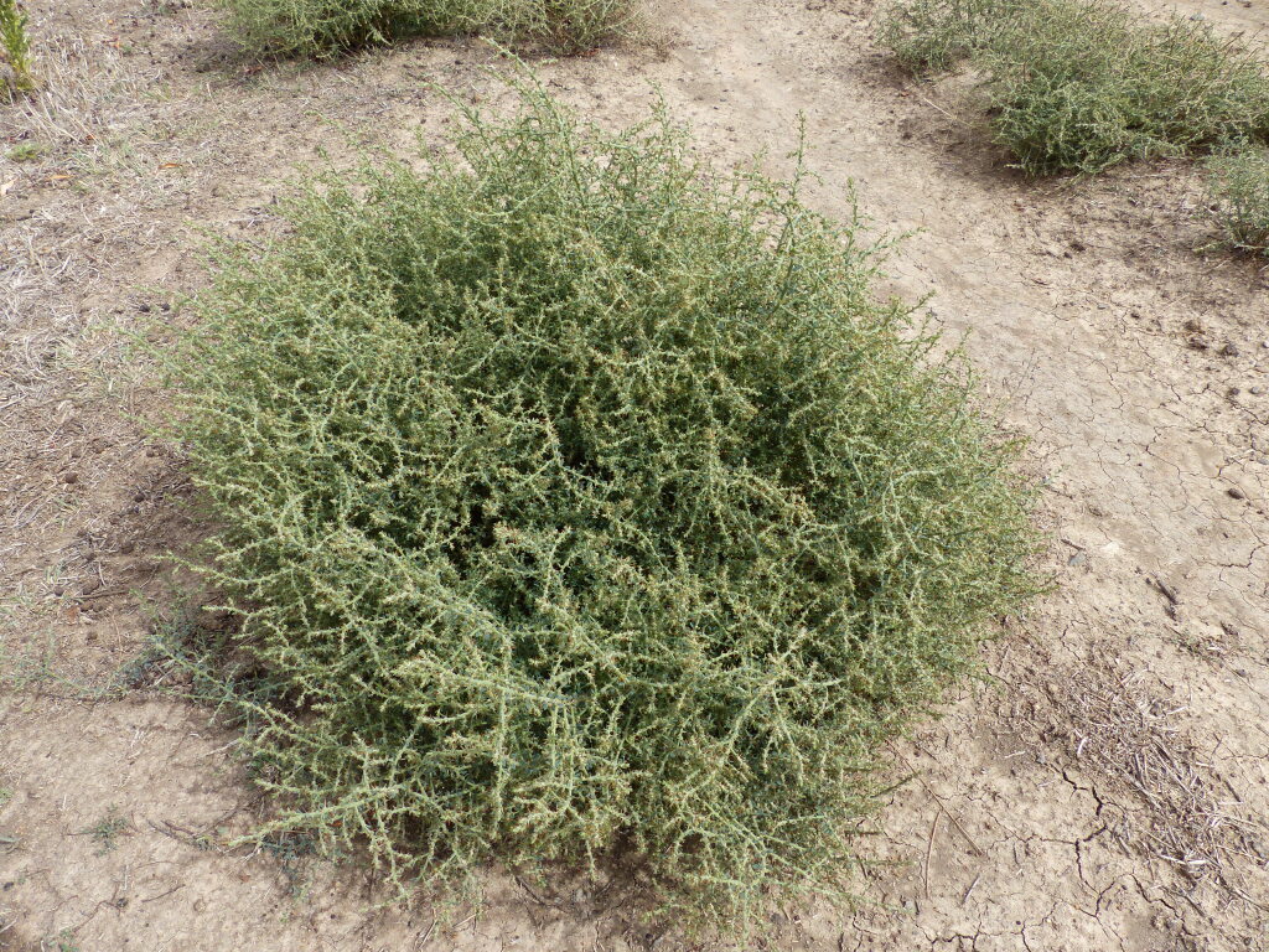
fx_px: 916
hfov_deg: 69.4
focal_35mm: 25
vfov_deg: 54.9
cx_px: 634
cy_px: 476
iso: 100
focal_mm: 4.5
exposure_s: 1/500
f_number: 4
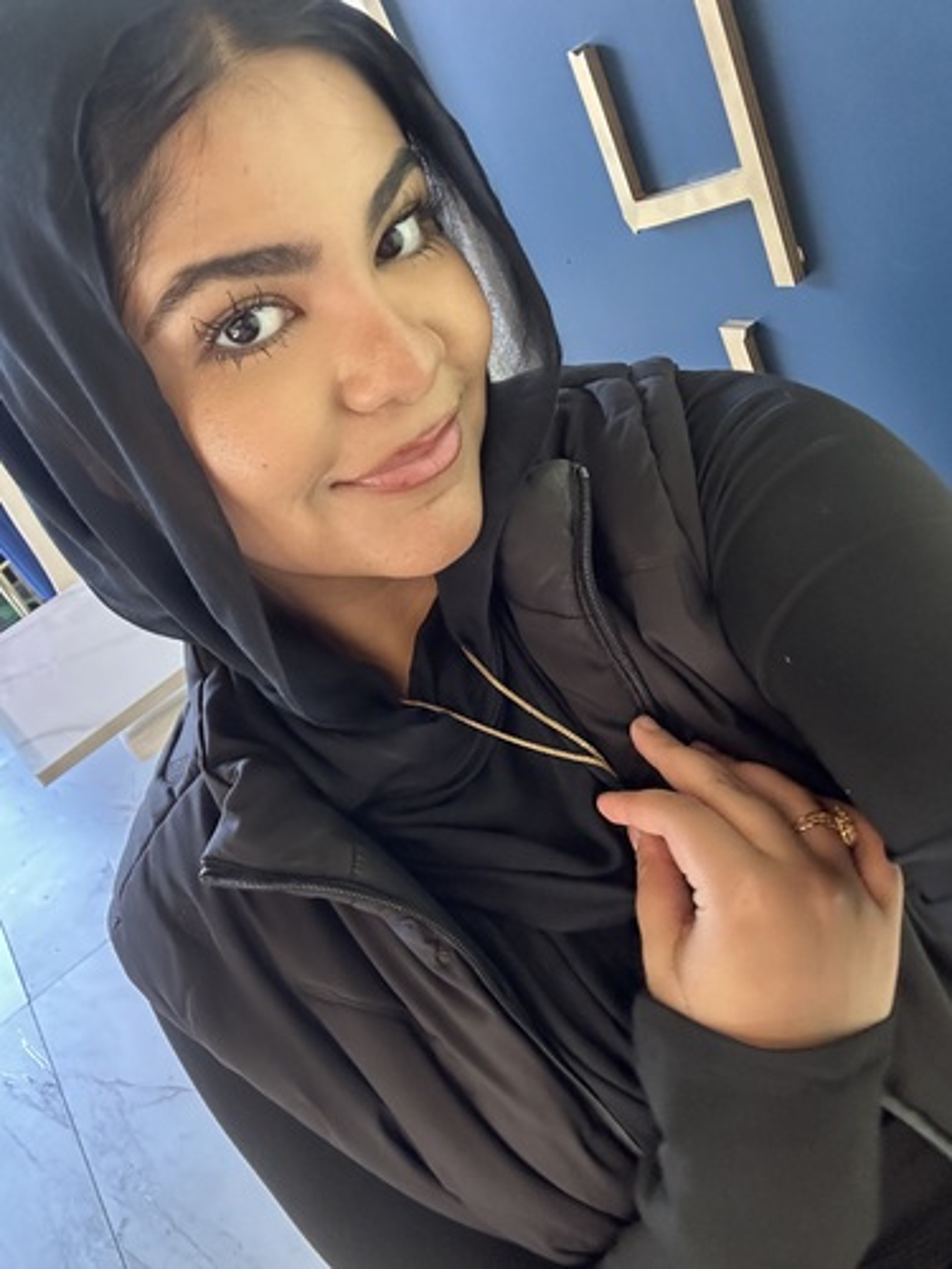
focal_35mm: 30
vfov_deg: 60.0
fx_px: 1100
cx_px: 476
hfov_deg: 46.8
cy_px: 634
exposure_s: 1/60
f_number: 1.9
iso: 250
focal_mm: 2.69
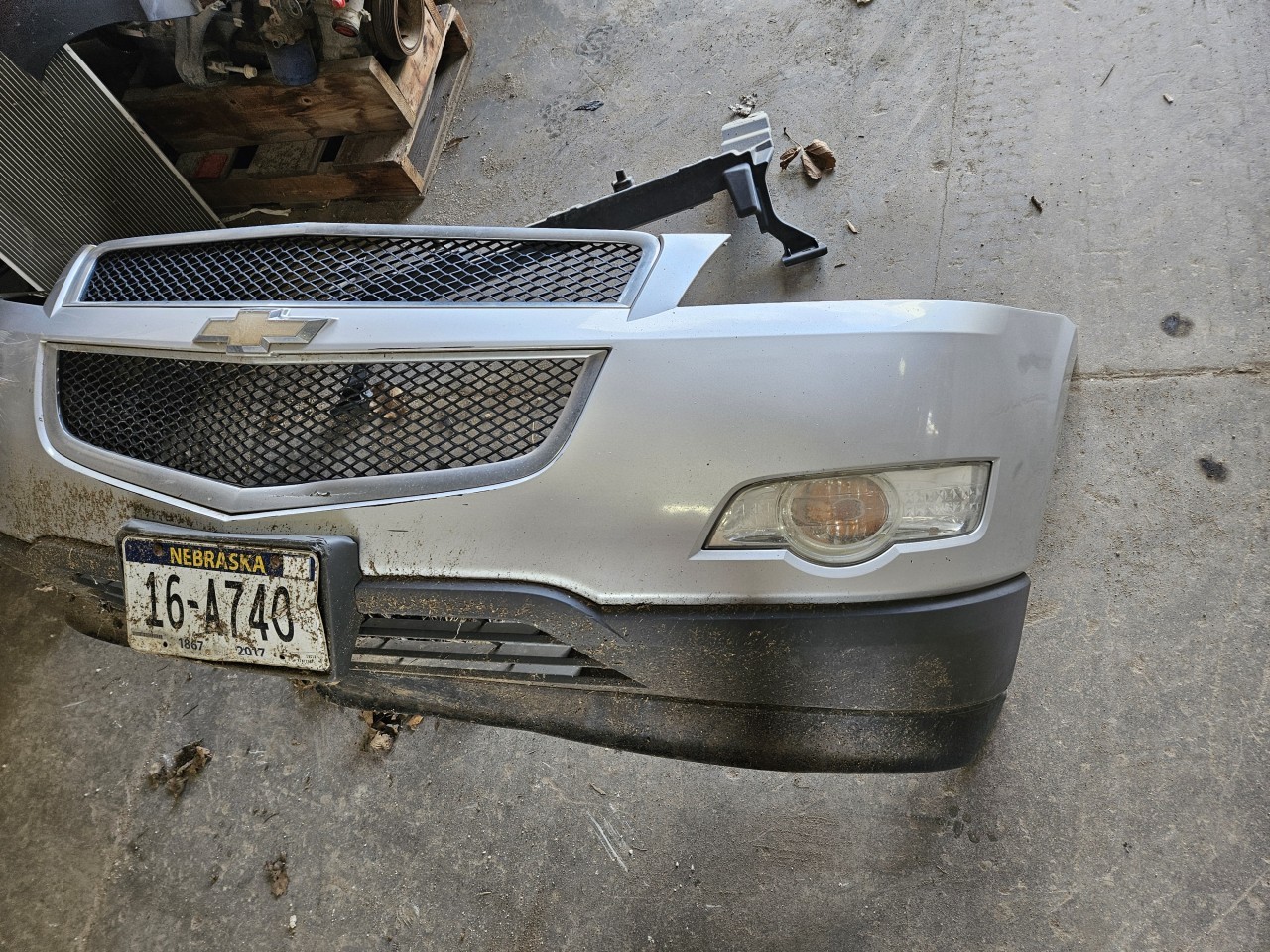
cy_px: 476
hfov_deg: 73.9
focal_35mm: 23
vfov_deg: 58.9
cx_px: 635
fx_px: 844
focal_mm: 5.4
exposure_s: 1/120
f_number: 1.8
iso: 80
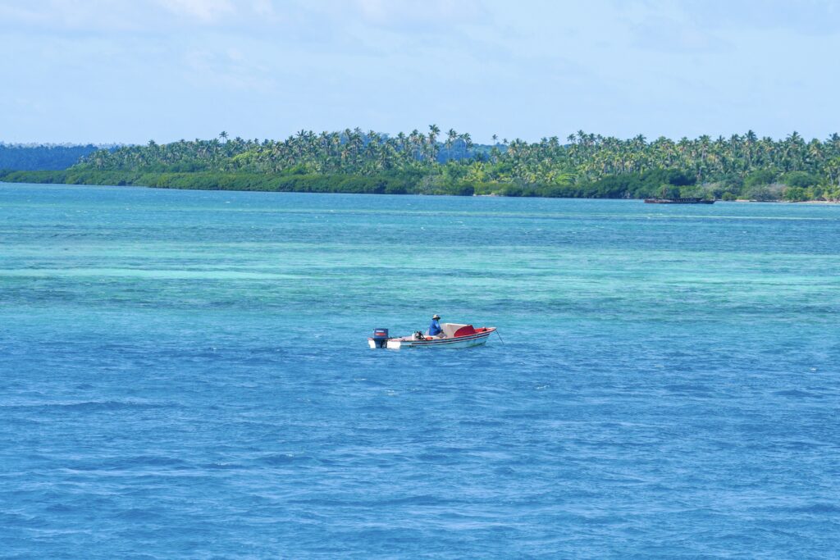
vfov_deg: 4.6
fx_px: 7001
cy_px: 280
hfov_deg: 6.9
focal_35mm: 300
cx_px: 420
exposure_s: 1/500
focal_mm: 200
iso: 100
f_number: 6.3
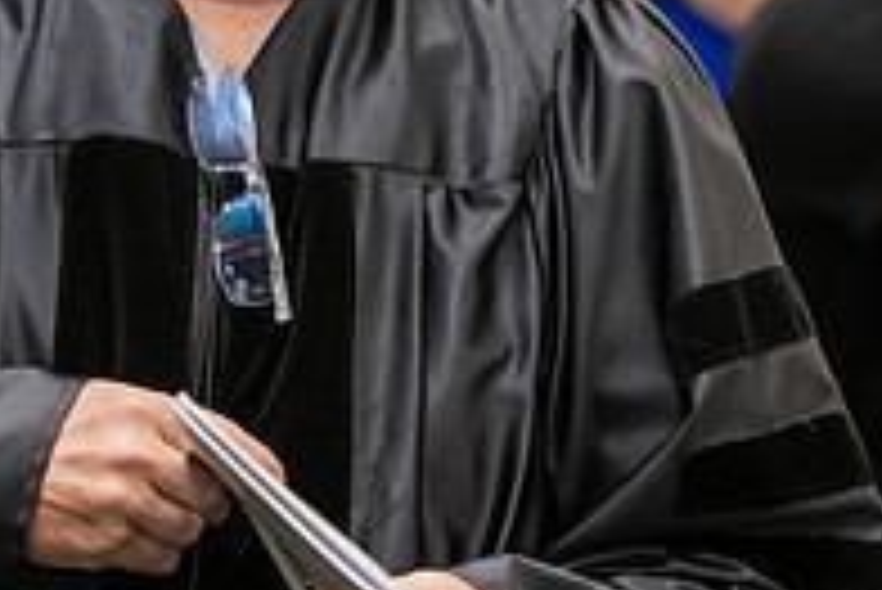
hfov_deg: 5.0
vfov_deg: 3.3
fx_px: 10175
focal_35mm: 415
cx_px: 279
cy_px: -232
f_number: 3.2
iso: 2500
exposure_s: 1/200
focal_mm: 140
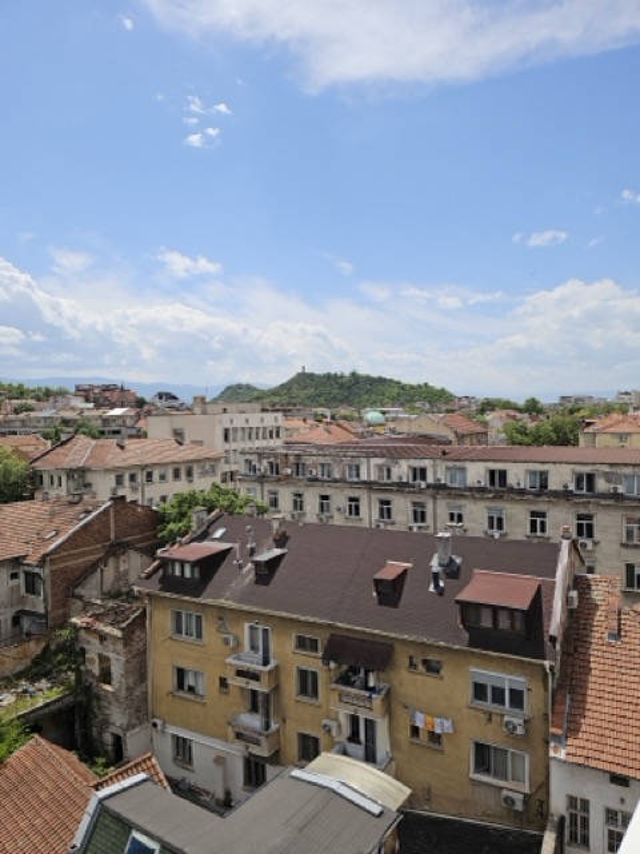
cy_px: 427
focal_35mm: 23
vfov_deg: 73.9
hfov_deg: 58.9
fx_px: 567
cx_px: 320
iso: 10
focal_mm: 6.3
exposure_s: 1/1132
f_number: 1.7
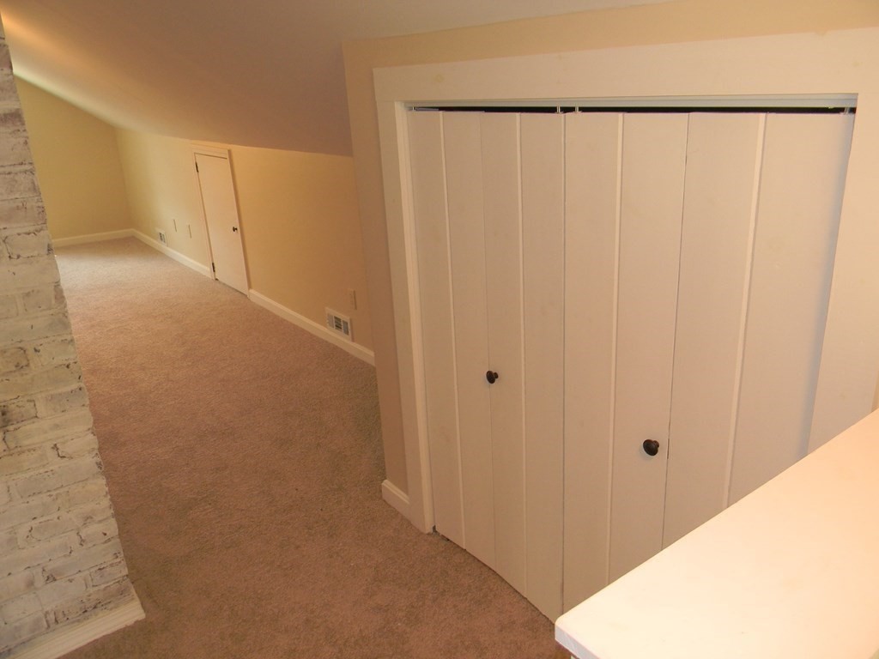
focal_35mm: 28
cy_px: 330
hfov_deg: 63.4
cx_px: 440
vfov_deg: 49.7
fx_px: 711
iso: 200
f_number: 3.5
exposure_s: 1/28.2
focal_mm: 5
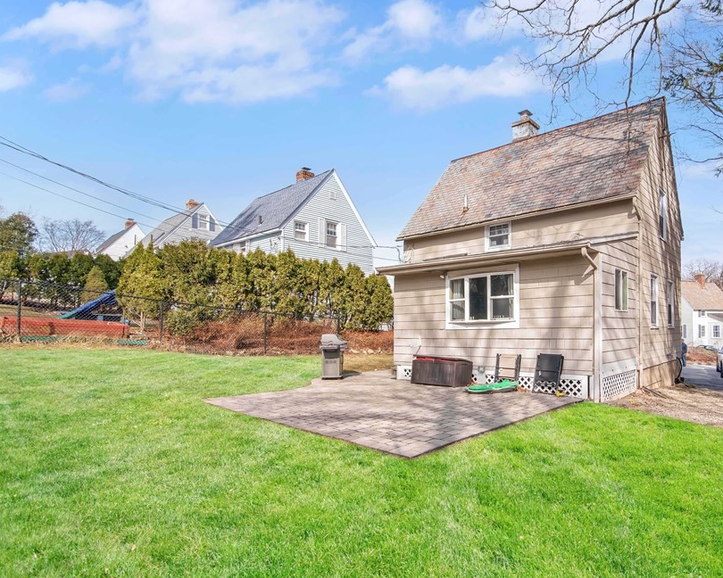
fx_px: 407
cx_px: 454
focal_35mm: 19
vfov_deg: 70.8
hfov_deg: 81.6
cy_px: 295
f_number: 9
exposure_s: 1/320
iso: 200
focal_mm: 16
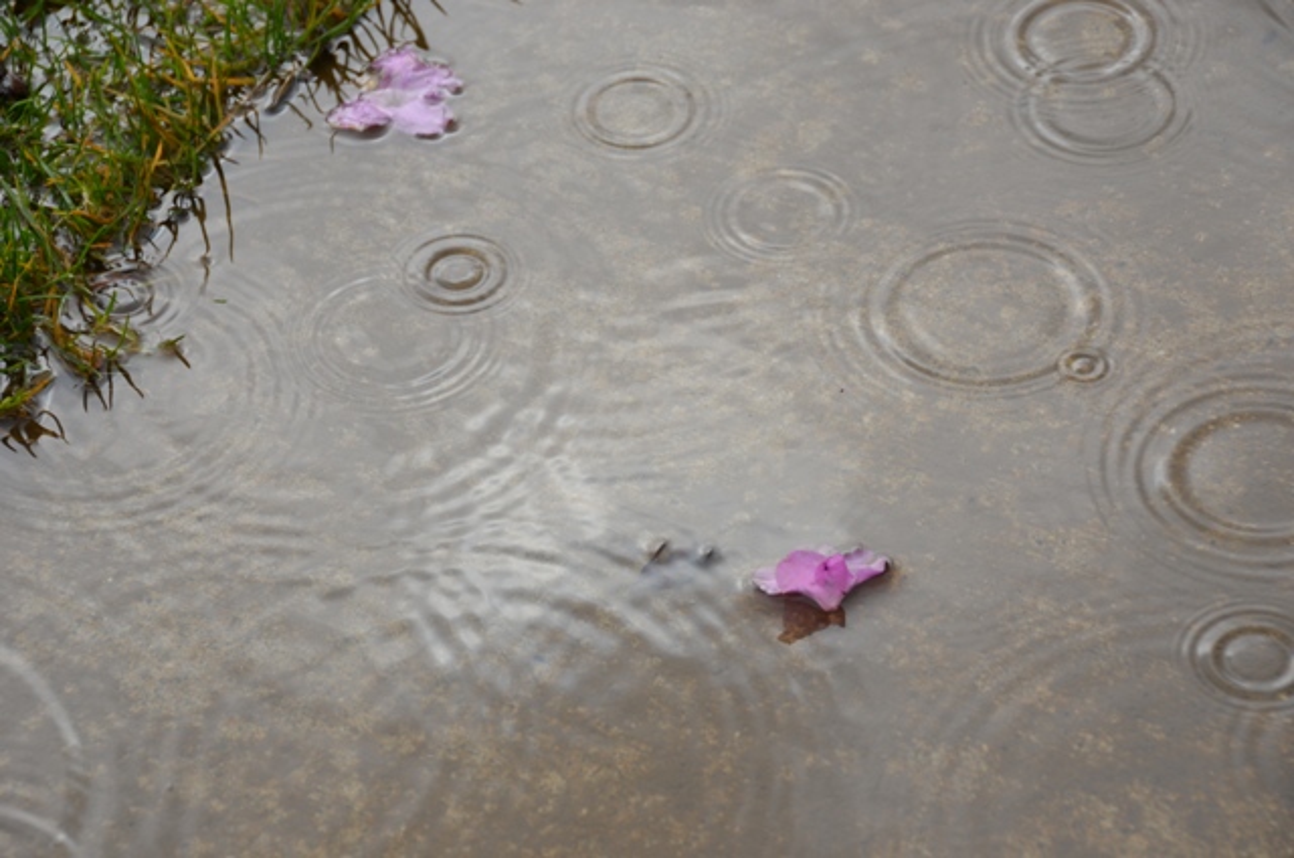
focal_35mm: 142
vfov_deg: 9.6
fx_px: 5112
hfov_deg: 14.4
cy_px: 429
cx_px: 647
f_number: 8
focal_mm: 95
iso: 180
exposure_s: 1/250
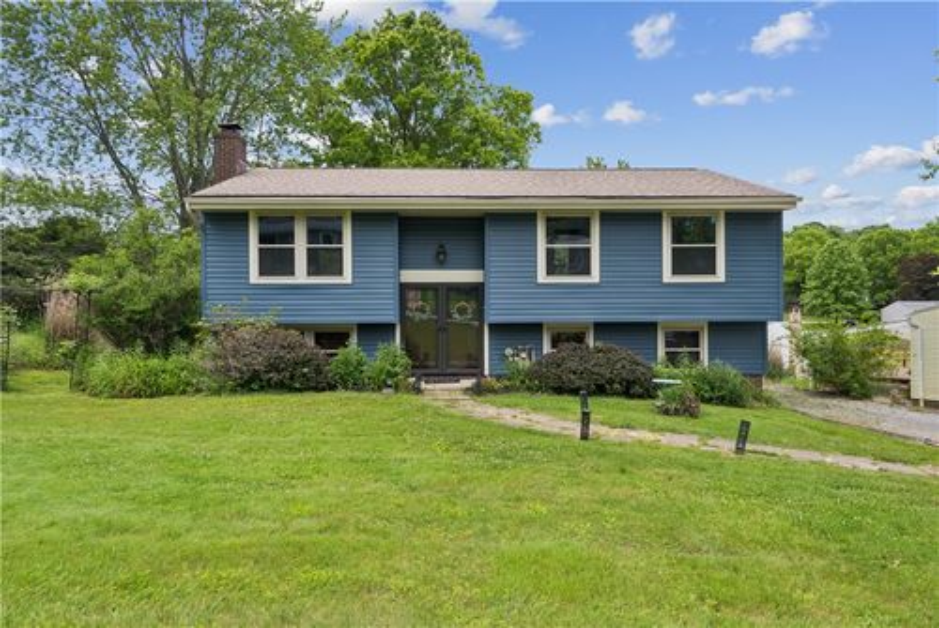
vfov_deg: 53.2
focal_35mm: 24
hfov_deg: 73.7
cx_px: 470
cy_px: 314
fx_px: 626
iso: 50
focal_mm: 24
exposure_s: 1/60
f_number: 7.1
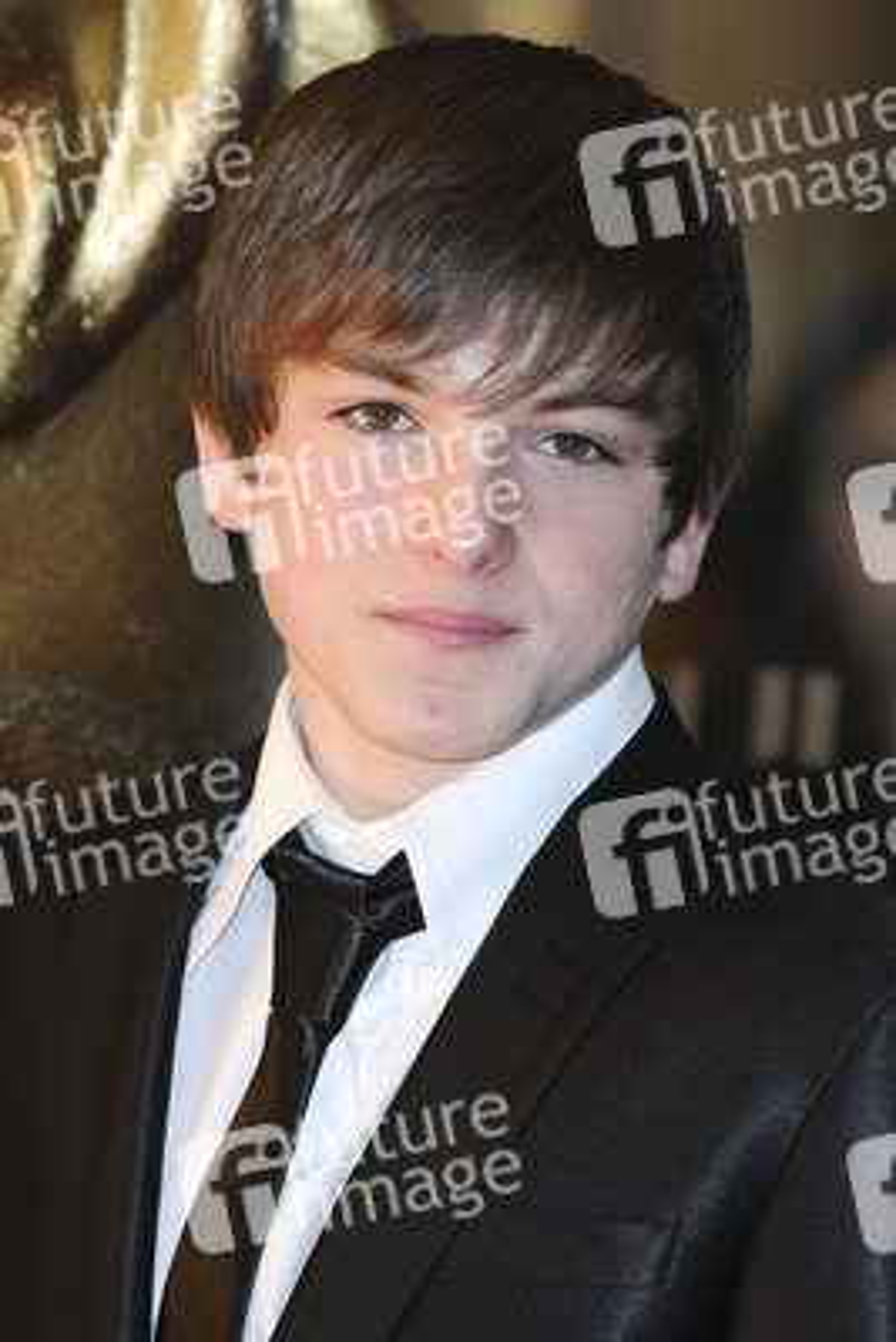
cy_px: 671
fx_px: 11189
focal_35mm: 300
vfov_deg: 6.9
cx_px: 448
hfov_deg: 4.6
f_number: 4.5
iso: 640
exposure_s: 1/160
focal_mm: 200
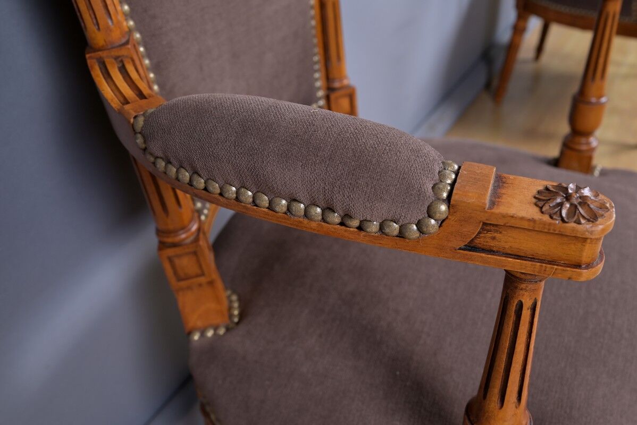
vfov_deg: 36.9
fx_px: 637
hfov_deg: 53.1
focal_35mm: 36
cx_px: 318
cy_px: 212
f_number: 8
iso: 200
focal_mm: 36
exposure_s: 1/100
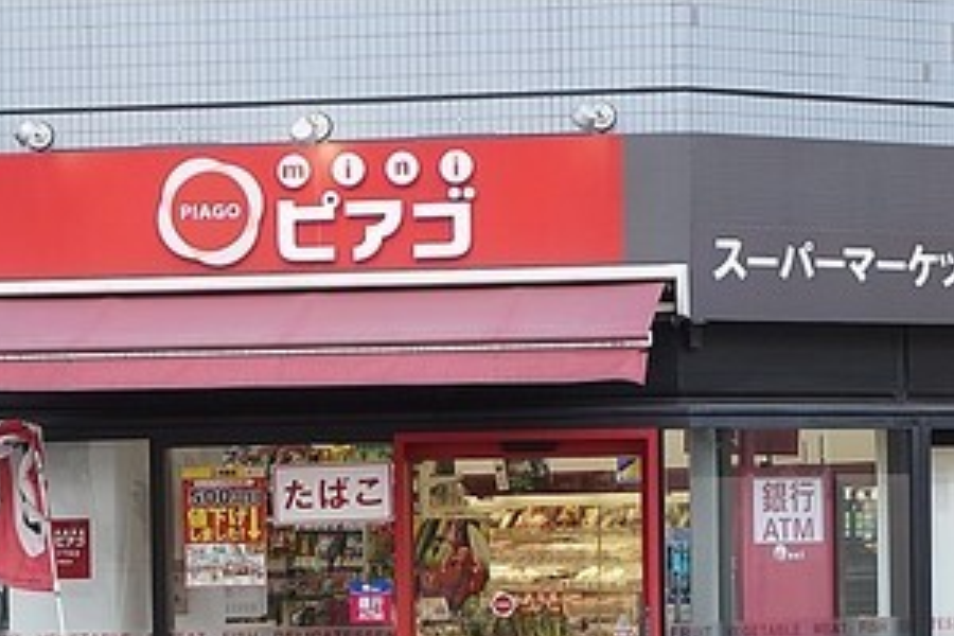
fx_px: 3975
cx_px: 293
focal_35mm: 150
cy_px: 628
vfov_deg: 9.1
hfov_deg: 13.7
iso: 160
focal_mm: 50
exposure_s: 1/80
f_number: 5.6
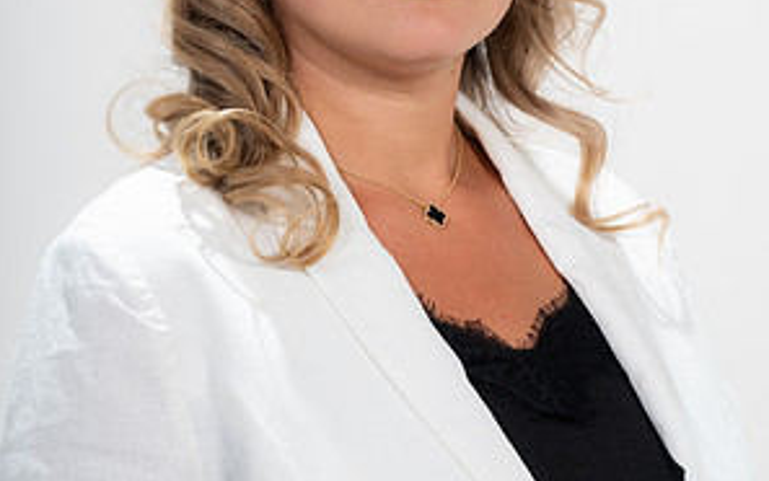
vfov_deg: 5.4
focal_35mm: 244
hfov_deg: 8.6
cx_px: 383
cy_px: 114
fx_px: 5117
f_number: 5.6
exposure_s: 1/200
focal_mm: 158
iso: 320
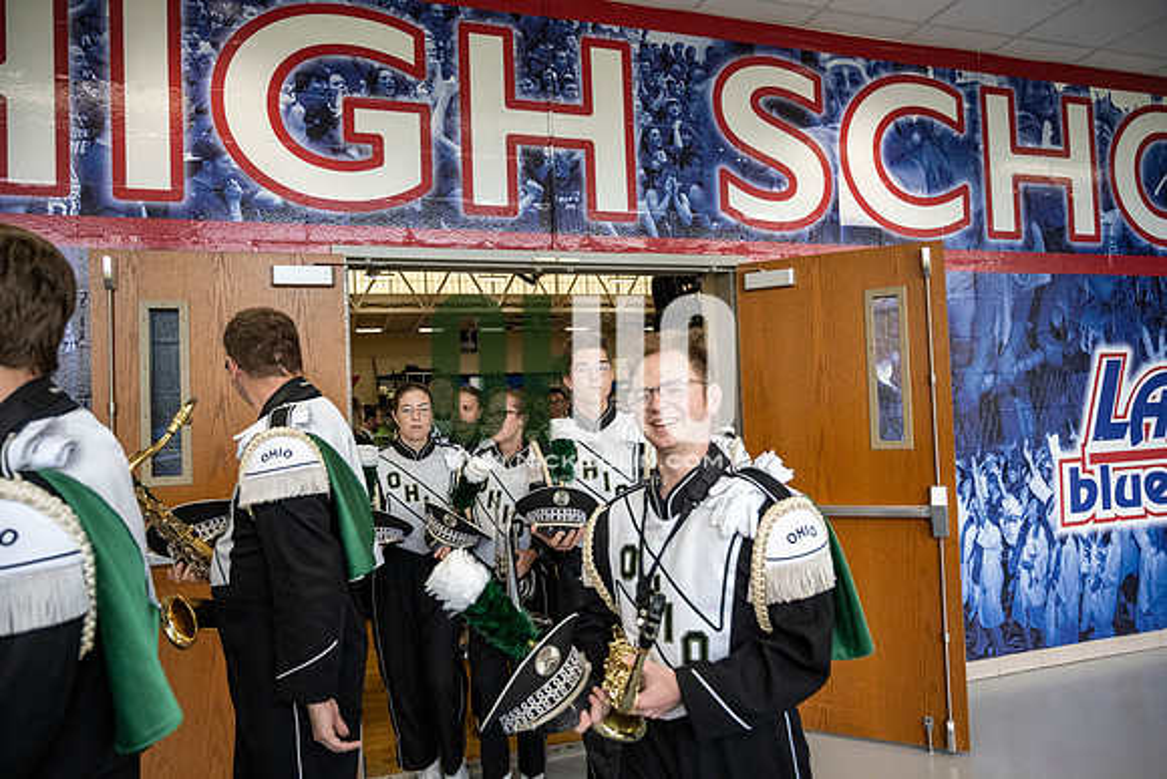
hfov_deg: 73.7
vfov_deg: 53.2
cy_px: 390
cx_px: 584
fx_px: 778
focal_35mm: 24
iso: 3200
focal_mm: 24
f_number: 4
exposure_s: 1/800
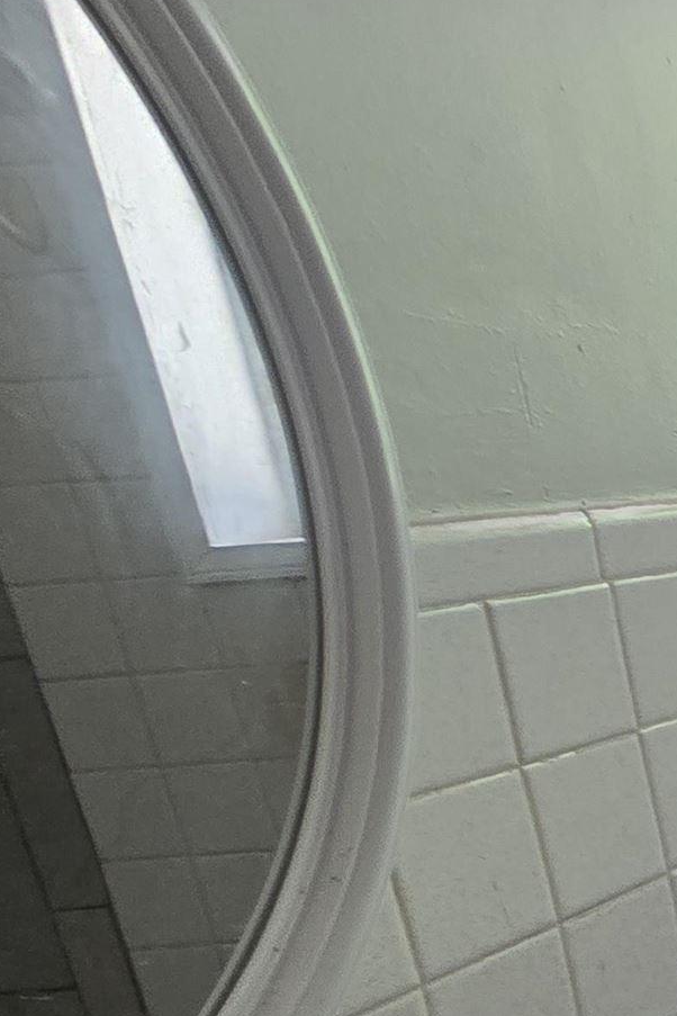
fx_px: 1297
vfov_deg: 41.5
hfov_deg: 14.2
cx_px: 1719
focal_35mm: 46
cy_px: 759
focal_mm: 2.2
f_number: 2.2
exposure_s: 1/60
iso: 125
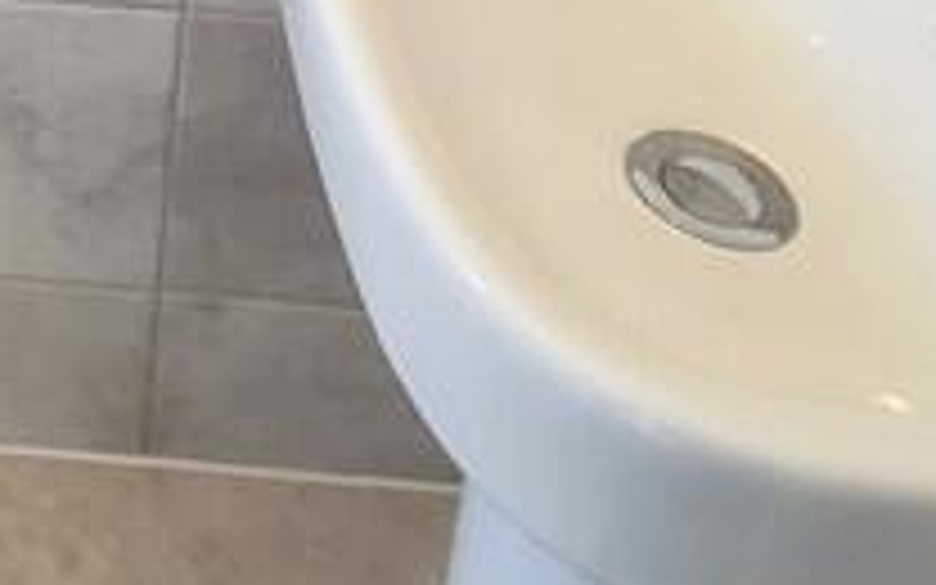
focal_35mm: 68
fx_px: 1735
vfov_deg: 14.8
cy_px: -662
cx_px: -306
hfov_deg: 25.6
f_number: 2.2
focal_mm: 1.74
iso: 125
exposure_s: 1/50
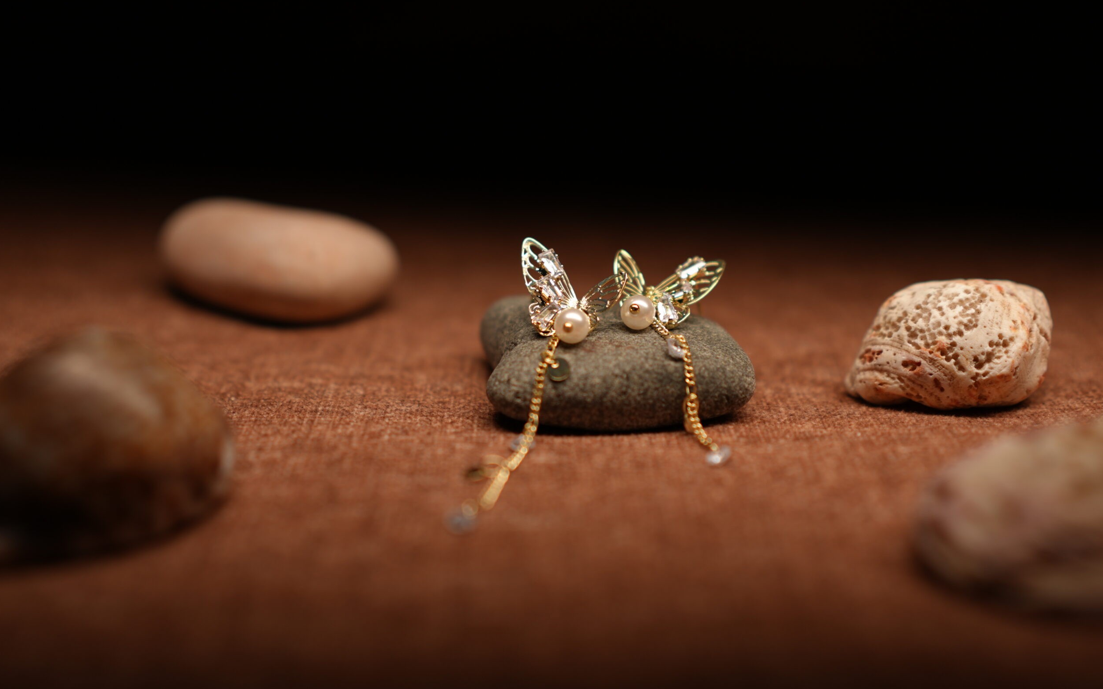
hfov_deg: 37.5
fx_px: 1623
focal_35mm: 54
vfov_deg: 24.0
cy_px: 363
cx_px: 559
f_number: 1.8
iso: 100
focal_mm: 35
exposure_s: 1/200
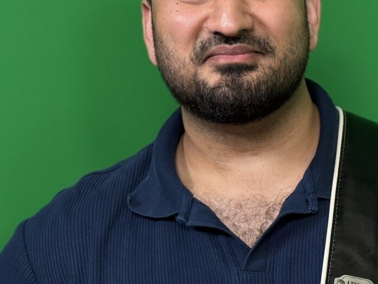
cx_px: 299
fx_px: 961
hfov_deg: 22.0
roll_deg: +2.3
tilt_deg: -6.9
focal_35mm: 88
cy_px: 208
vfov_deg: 16.7
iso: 160
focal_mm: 6.76
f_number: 1.78
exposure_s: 1/120
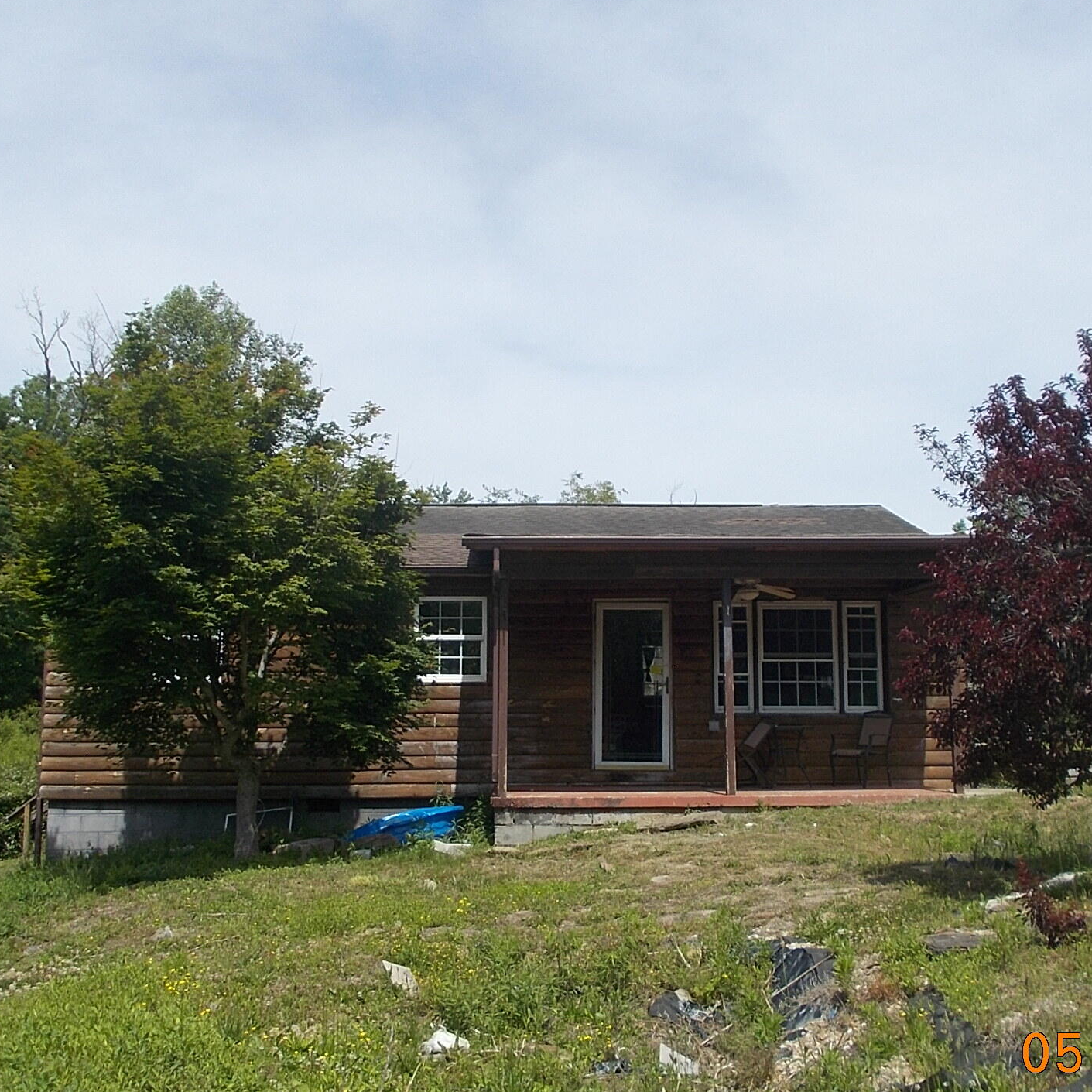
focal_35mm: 37
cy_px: 549
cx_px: 561
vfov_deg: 44.9
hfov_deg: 44.9
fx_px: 1321
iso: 80
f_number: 8
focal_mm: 4.6
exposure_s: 1/160
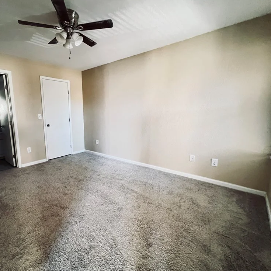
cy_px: 136
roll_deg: +1.6
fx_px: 142
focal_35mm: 16
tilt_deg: -9.5
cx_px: 105
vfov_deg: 87.4
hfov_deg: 86.0
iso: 1250
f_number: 1.8
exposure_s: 1/39
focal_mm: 1.57
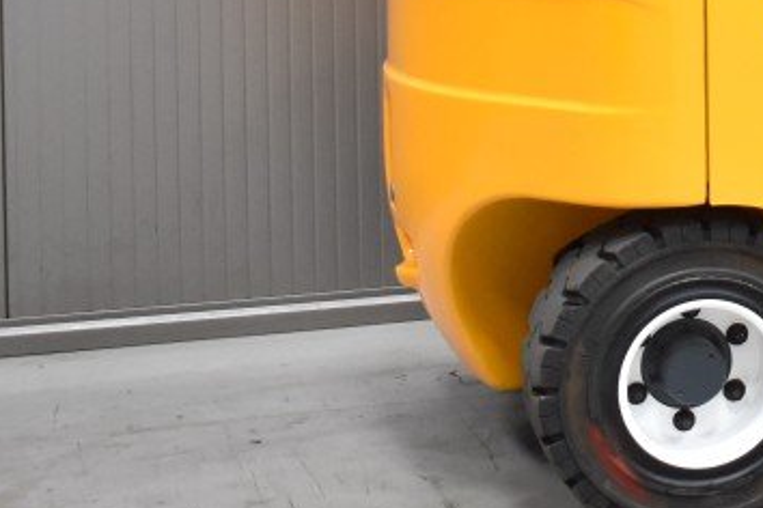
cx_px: 1185
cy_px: -271
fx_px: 2586
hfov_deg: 15.4
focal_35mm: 122
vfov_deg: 10.8
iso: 1250
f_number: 4.5
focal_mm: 24
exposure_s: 1/50
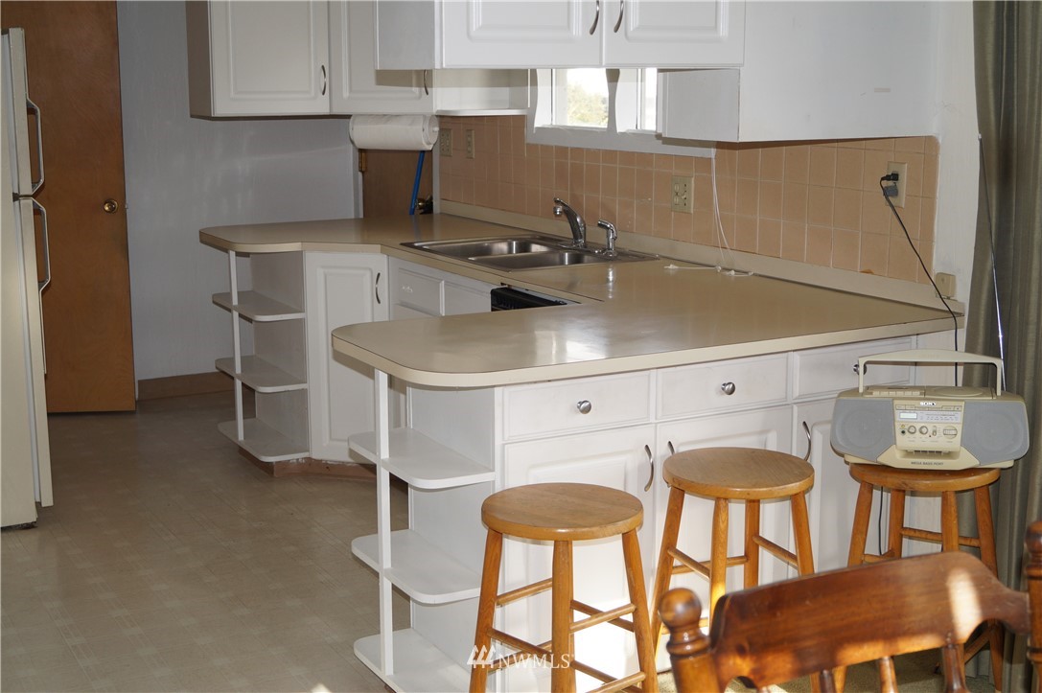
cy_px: 346
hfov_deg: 43.6
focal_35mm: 45
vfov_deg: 29.8
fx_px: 1301
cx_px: 521
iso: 200
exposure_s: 1/160
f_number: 4.5
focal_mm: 30
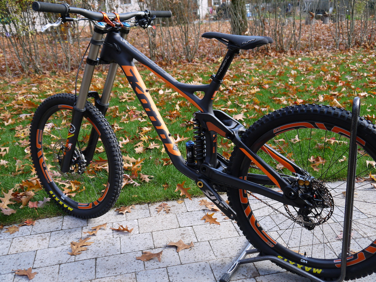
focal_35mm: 36
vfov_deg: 39.7
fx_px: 391
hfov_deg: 51.4
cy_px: 141
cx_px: 188
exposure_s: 1/125
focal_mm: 18
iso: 160
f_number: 4.5
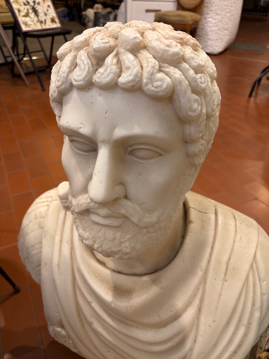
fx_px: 269
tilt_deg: -36.5
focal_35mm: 26
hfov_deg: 53.1
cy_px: 180
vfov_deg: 67.3
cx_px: 134
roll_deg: -0.8
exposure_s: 1/50
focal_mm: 5.96
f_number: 1.6
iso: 100
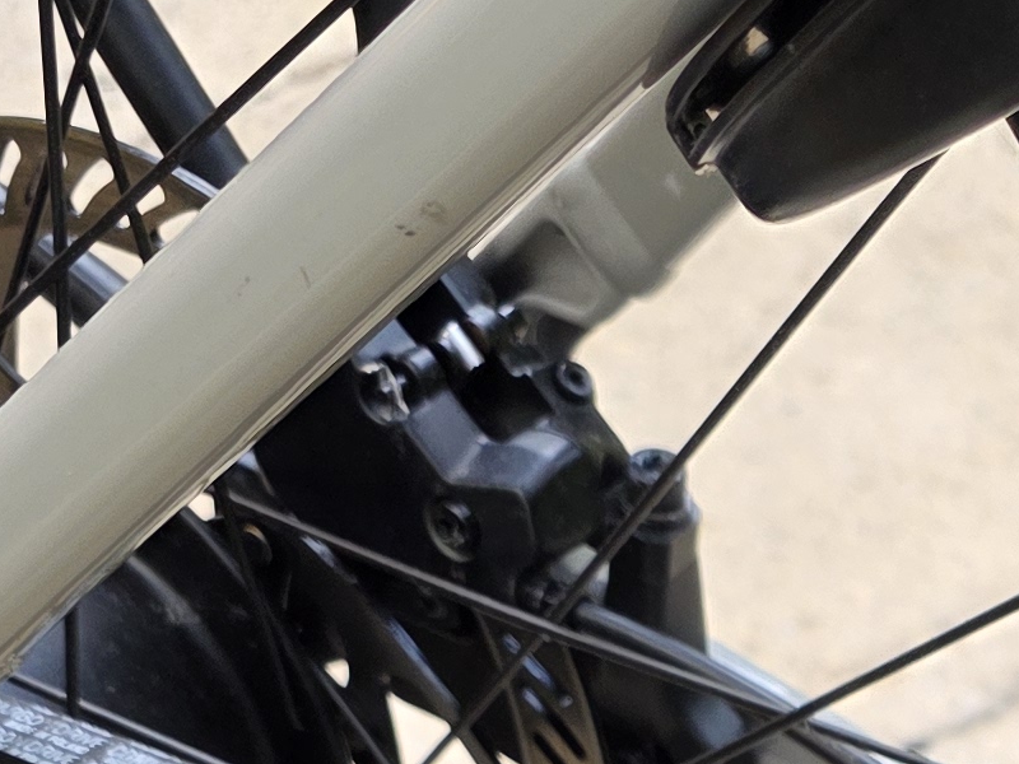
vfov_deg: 11.0
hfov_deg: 16.0
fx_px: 3385
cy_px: 1804
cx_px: 1414
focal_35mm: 115
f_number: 1.7
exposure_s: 1/359
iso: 50
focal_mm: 6.3
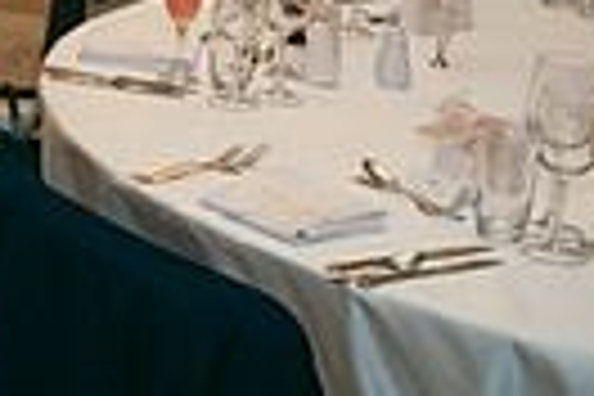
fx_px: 1963
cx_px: -558
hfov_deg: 14.5
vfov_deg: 11.3
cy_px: -65
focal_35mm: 119
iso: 800
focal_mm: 27
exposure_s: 1/160
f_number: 3.5
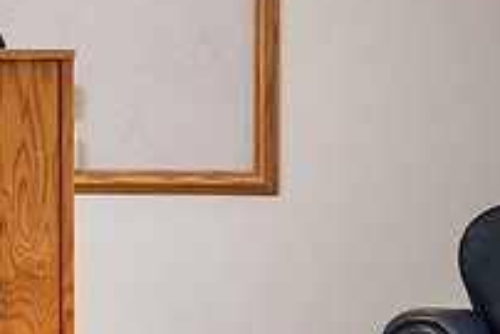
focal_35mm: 460
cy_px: 167
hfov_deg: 4.5
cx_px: -198
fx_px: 6393
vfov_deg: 3.0
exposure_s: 1/200
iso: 1600
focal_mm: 160
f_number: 3.5
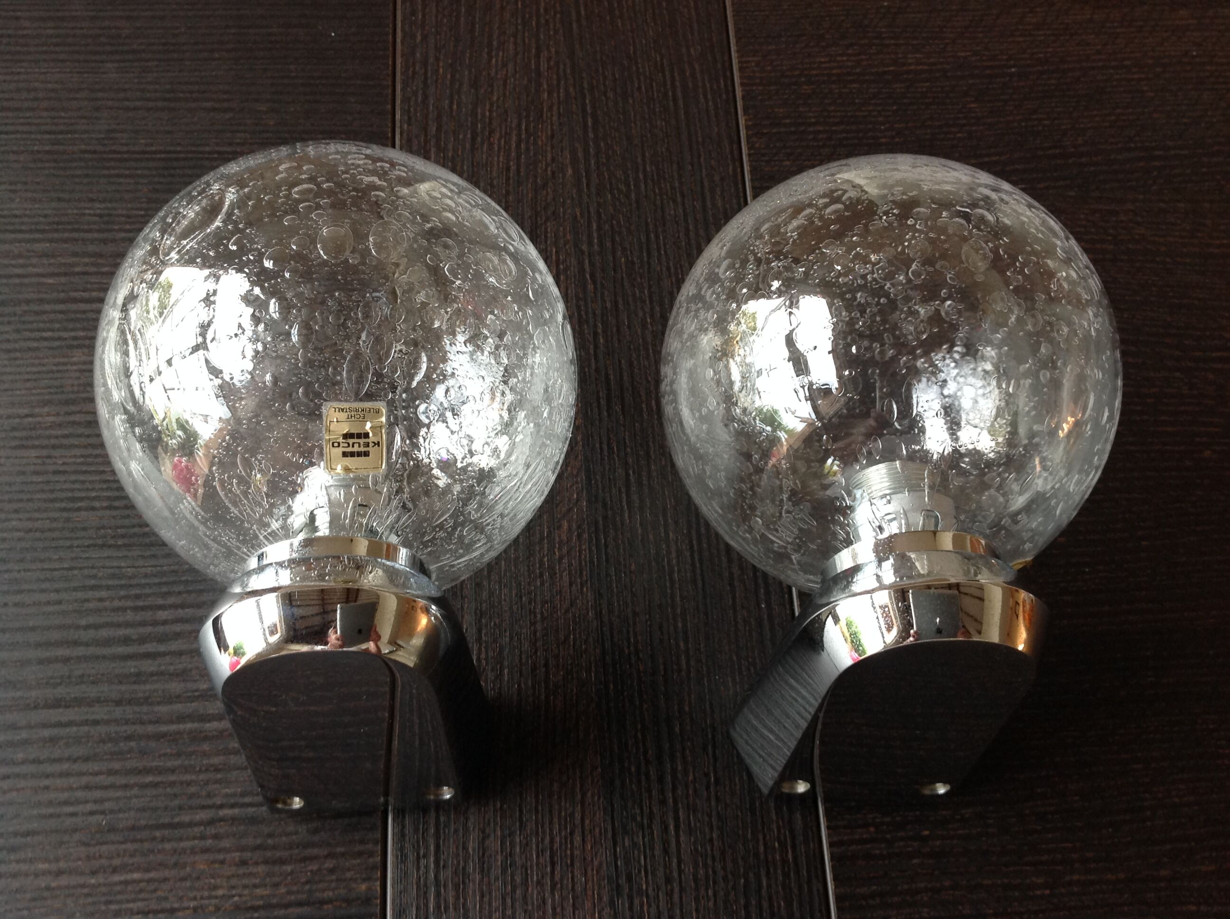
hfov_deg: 52.7
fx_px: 1242
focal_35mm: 35
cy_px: 460
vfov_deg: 40.6
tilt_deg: -68.7
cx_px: 615
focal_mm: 4.28
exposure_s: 1/15
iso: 100
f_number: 2.4
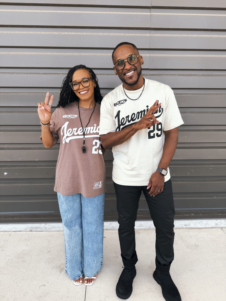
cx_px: 113
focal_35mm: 24
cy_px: 150
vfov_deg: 71.6
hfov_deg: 56.8
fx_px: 209
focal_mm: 6.76
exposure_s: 1/539
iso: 80
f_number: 1.78
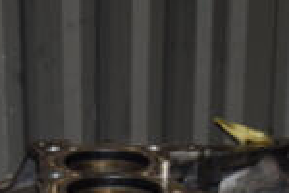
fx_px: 1011
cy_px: 367
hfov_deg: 16.2
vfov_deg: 10.2
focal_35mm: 126
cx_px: 102
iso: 800
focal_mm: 21
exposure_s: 1/60
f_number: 5
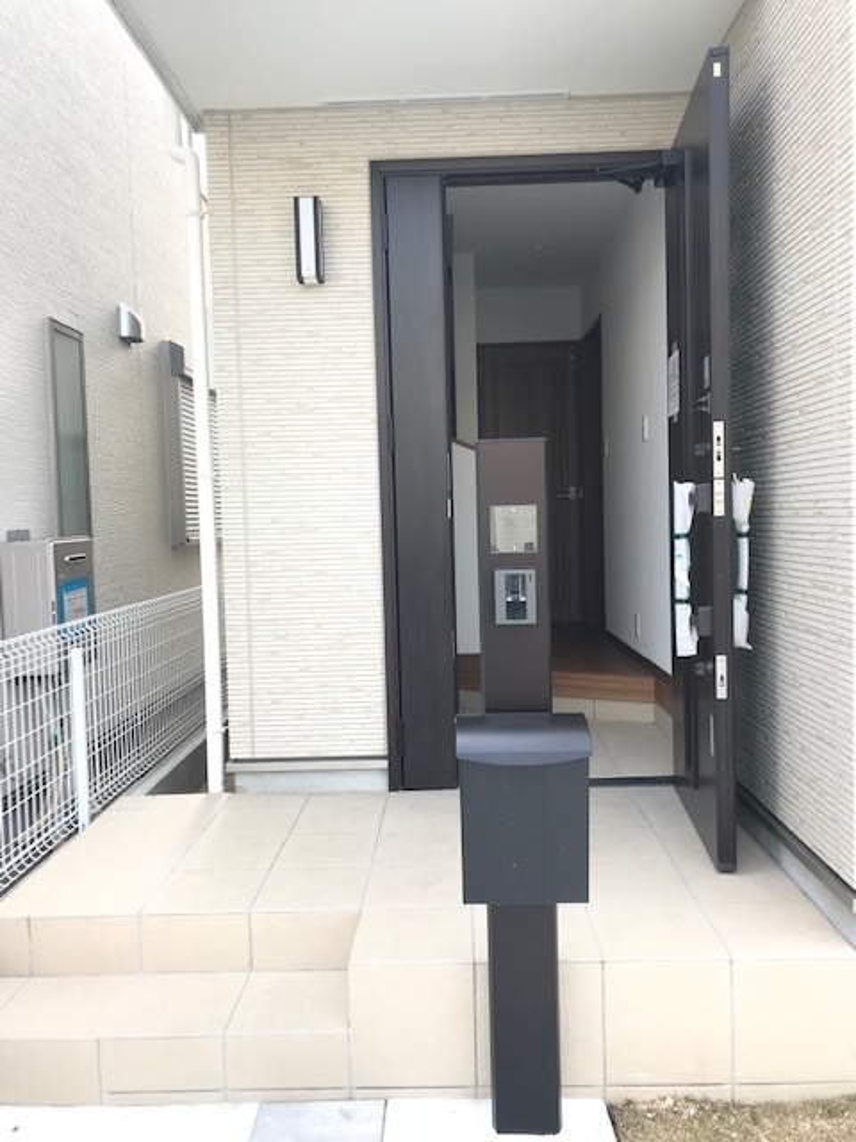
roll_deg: +0.9
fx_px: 923
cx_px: 428
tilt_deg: -2.9
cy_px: 571
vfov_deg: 63.4
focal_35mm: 28
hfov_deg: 49.7
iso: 20
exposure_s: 1/240
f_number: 1.8
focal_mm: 3.99
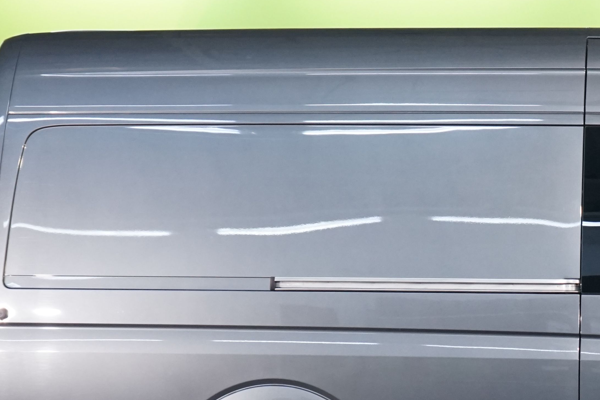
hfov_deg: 13.5
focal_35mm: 149
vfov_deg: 9.2
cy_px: 367
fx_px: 2483
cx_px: 690
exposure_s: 1/50
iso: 2000
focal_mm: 54
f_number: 5.6
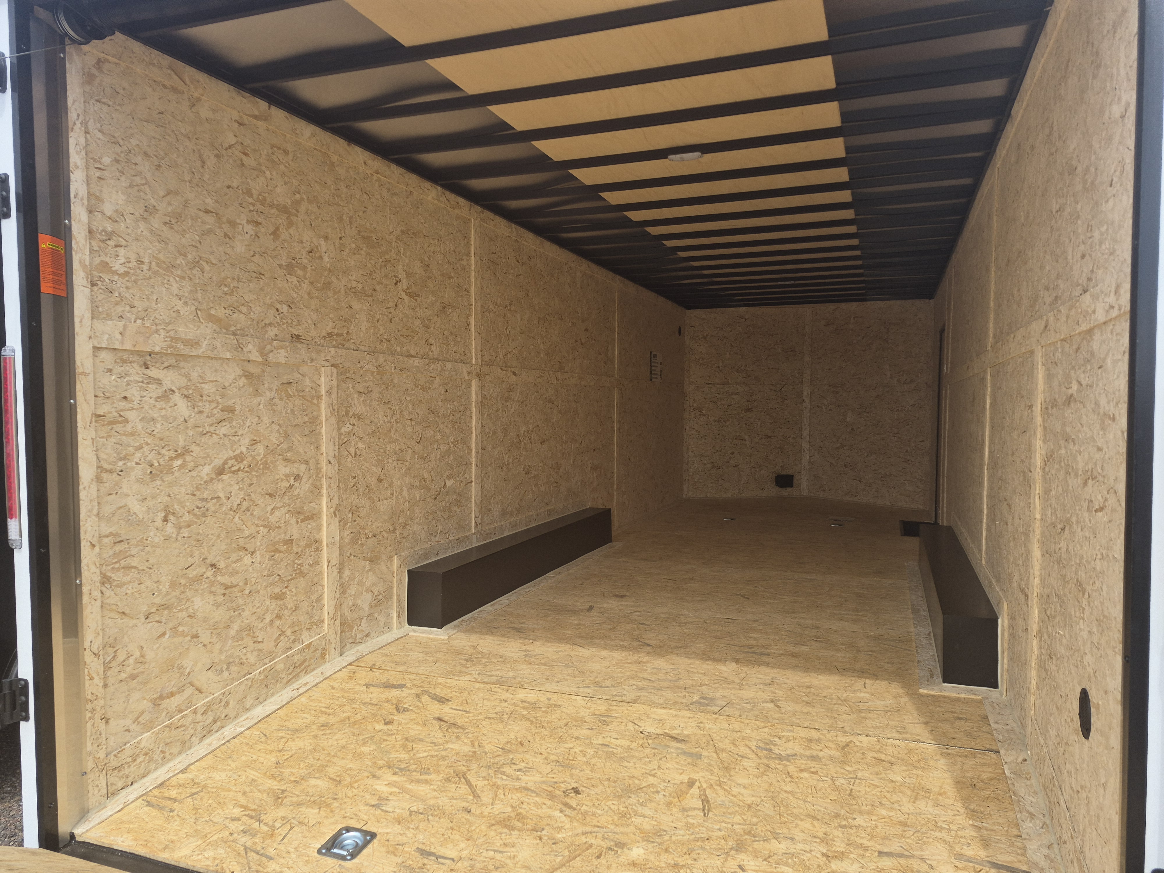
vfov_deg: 58.9
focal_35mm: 23
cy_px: 436
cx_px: 582
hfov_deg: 73.9
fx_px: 773
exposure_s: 1/2616
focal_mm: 5.4
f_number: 1.8
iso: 80
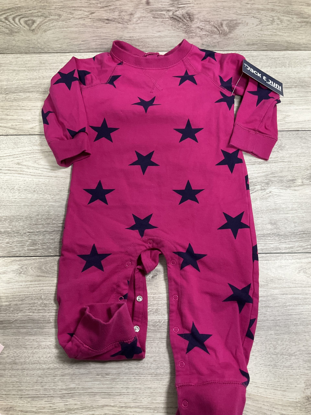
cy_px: 208
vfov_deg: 61.7
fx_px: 347
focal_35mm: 29
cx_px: 156
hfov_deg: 48.2
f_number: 1.8
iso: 80
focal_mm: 3
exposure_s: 1/59
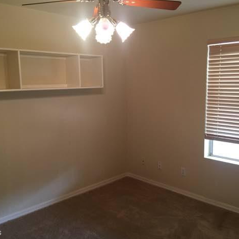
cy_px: 121
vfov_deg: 47.2
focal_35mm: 35
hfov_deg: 47.2
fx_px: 273
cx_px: 125
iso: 64
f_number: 2.2
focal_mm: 4.15
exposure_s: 1/15
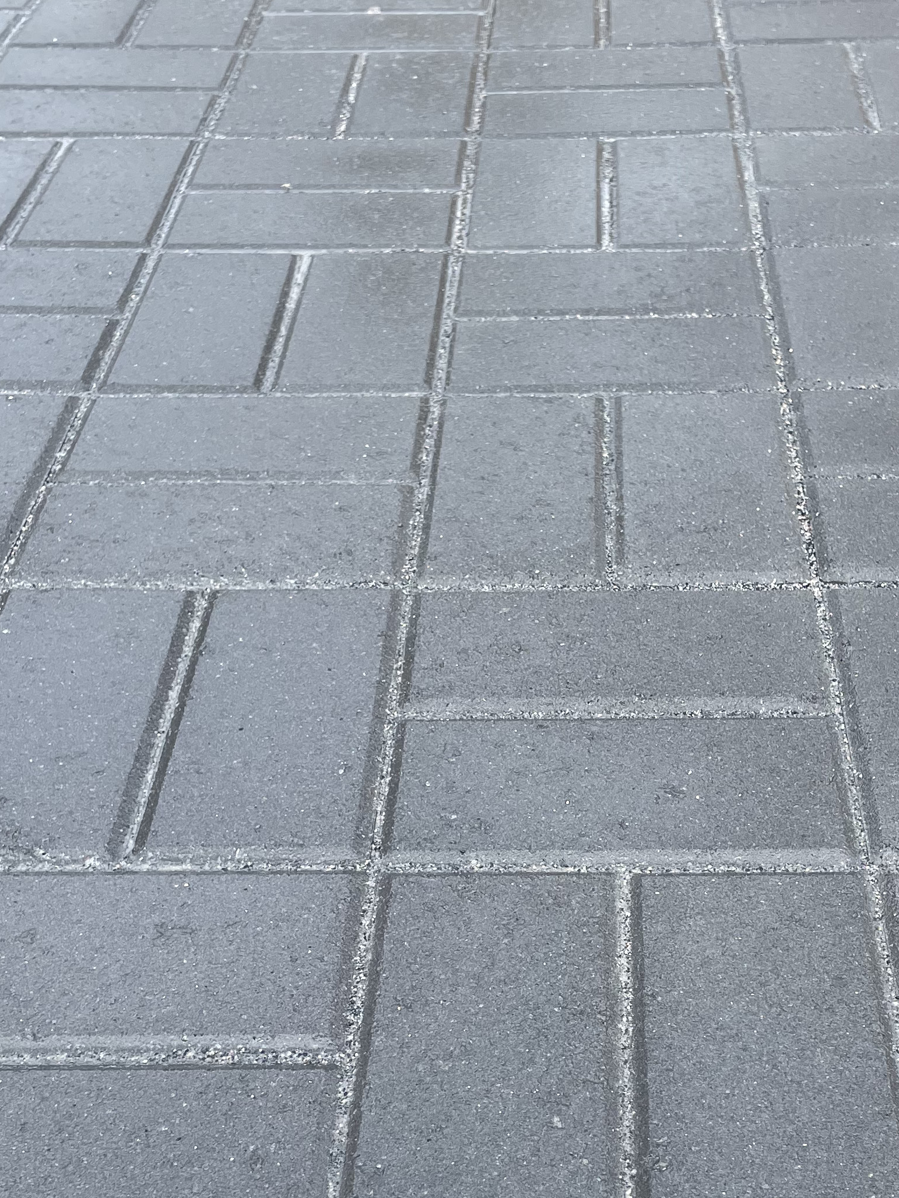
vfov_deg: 37.2
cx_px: 579
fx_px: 1766
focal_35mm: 51
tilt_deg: -40.0
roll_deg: +0.7
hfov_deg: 28.4
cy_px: 762
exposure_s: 1/861
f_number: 1.6
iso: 32
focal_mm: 4.2
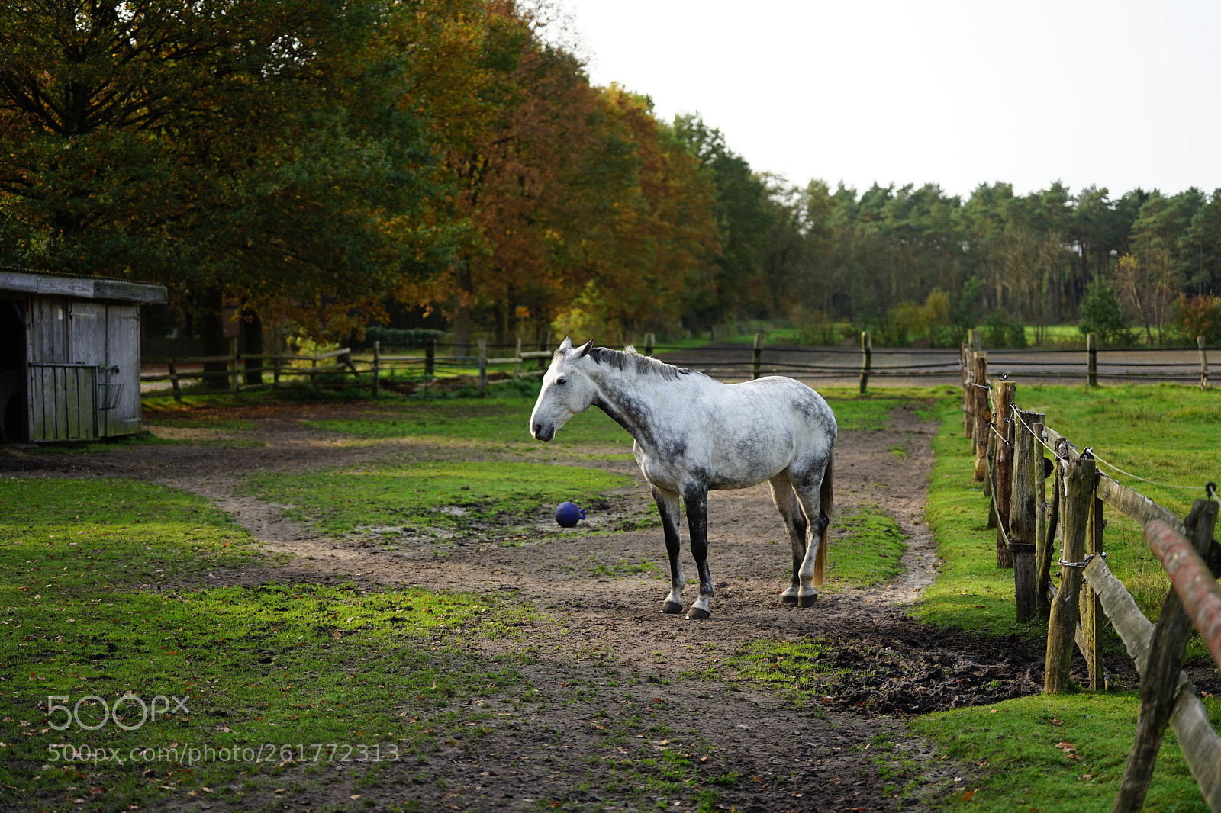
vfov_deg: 20.9
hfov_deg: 31.0
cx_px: 610
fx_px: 2204
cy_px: 406
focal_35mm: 65
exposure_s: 1/1000
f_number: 2
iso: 100
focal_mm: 65
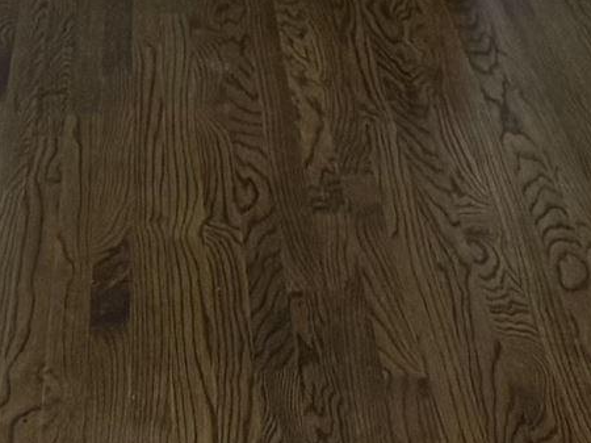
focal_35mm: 164
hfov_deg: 12.1
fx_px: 2798
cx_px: 292
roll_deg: +0.8
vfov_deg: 8.8
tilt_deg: -10.7
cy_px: -279
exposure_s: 1/60
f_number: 1.78
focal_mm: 6.76
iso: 250
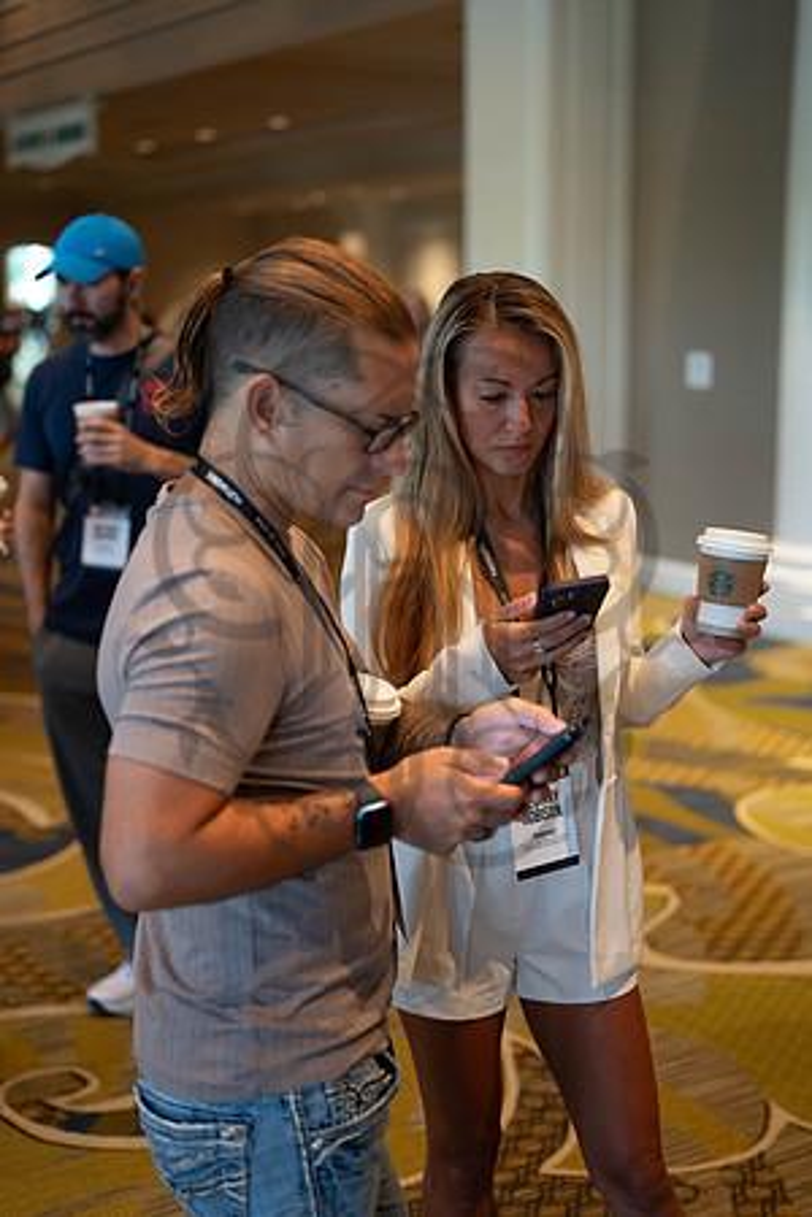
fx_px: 1692
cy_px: 608
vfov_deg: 39.6
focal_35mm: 50
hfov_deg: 27.0
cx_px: 406
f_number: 2.2
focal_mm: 50
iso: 1600
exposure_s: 1/160
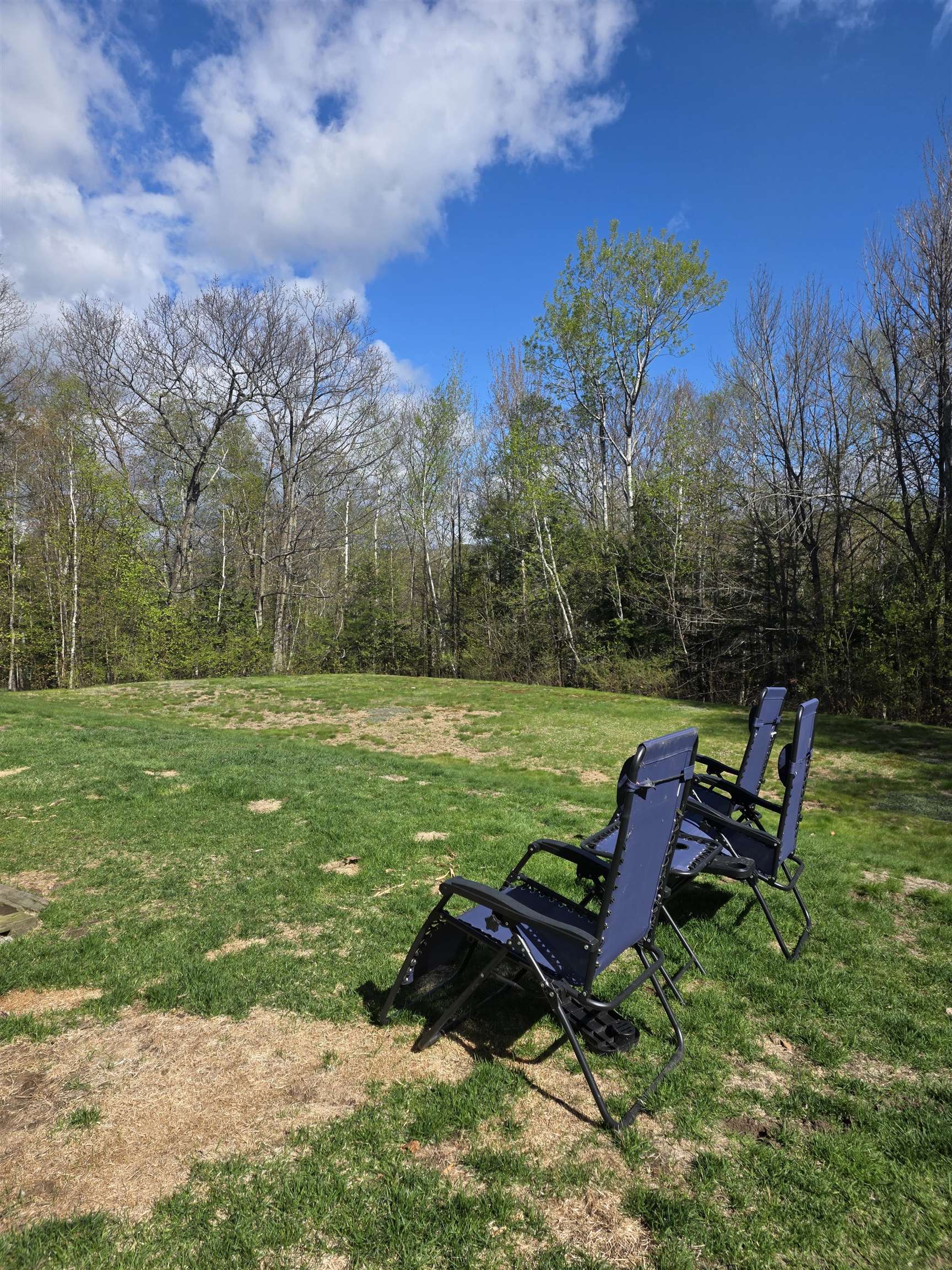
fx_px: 843
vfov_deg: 73.9
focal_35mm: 23
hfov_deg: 58.9
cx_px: 476
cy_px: 635
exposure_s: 1/6150
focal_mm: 6.25
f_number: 1.7
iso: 80
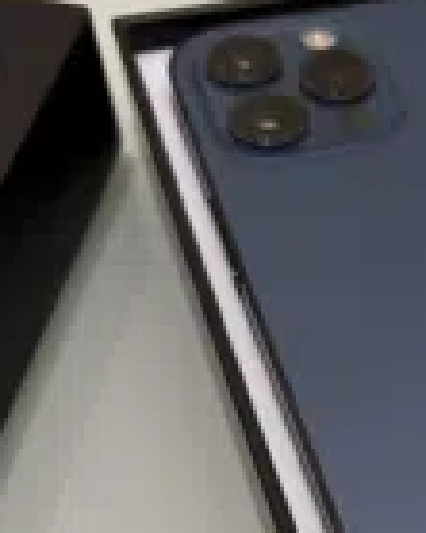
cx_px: 568
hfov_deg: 19.2
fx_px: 1152
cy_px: 464
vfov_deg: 25.4
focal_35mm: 73
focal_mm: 5.96
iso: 250
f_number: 1.6
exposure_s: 1/50
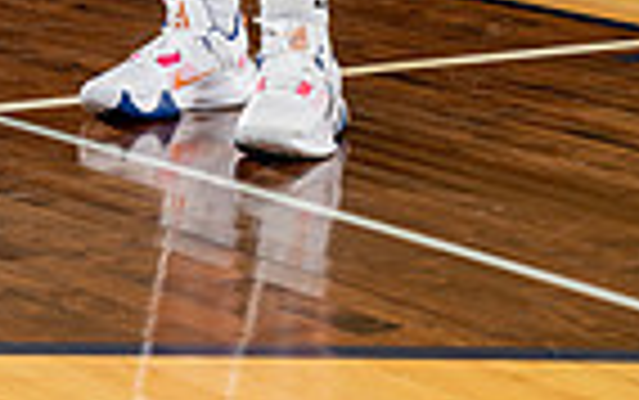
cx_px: 256
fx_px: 3660
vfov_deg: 6.0
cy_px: -580
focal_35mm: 210
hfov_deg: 10.0
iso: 400
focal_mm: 65
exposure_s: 1/250
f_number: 5.6
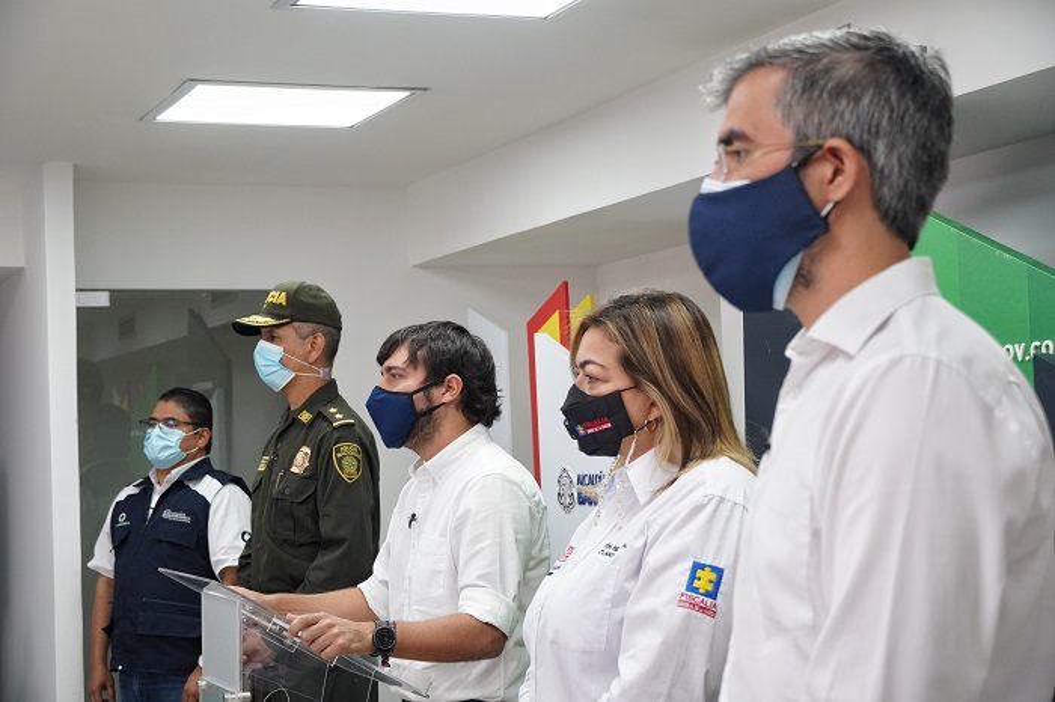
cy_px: 351
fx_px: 1889
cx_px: 528
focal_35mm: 64
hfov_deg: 31.2
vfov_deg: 21.1
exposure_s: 1/160
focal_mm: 43
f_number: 5
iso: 1250
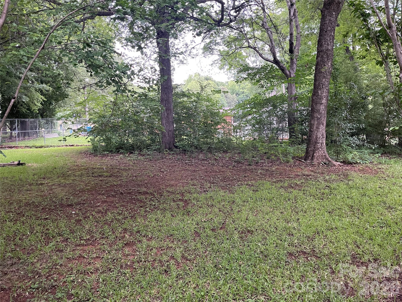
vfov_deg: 53.1
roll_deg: +1.0
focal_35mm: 26
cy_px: 151
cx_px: 201
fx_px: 302
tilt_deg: -0.7
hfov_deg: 67.3
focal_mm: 5.1
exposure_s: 1/60
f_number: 1.6
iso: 250
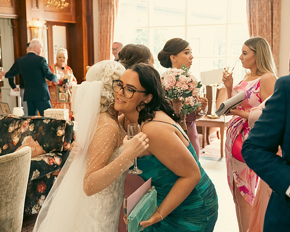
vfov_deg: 27.6
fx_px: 472
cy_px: 118
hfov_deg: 34.1
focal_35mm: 55
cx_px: 135
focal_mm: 48
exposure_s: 1/160
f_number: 3.5
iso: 1000
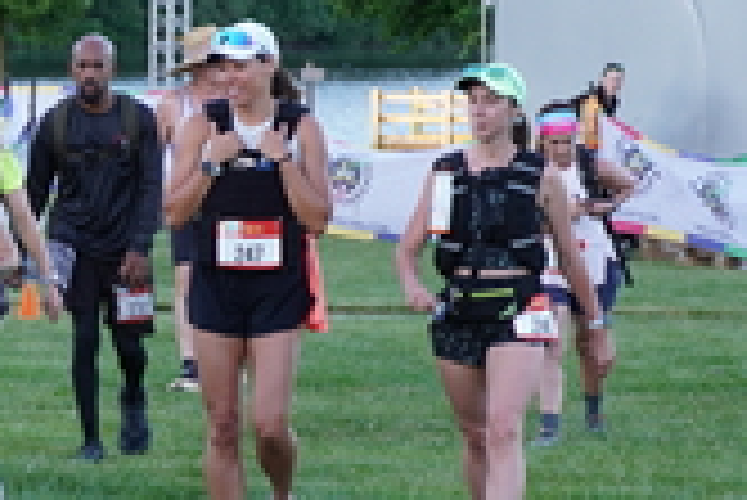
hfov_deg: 5.8
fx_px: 7324
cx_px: -270
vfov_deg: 3.9
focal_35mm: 353
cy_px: 239
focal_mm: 71
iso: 500
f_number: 5.6
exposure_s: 1/125
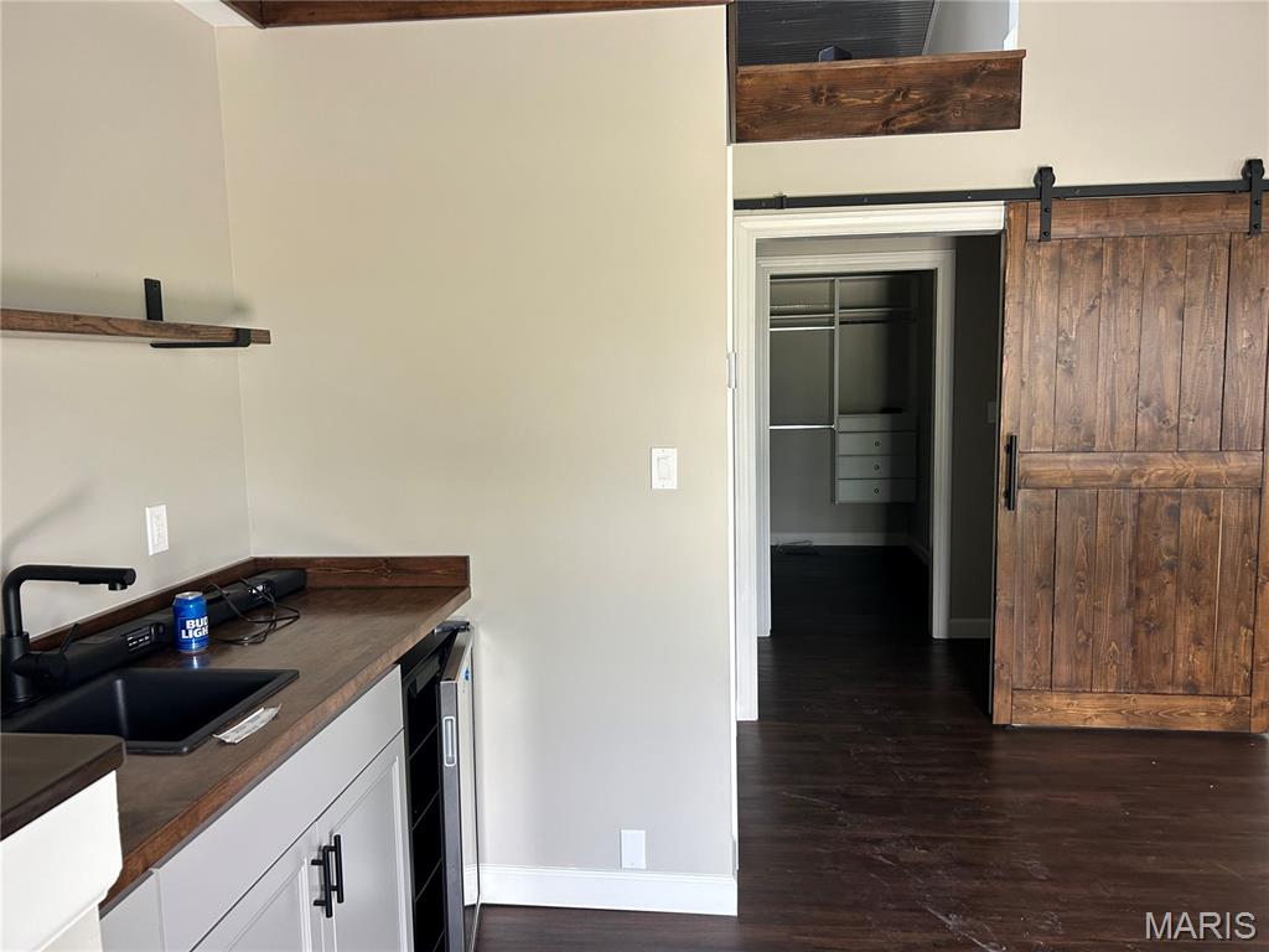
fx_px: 953
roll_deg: +1.2
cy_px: 476
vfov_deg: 53.1
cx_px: 634
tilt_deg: -6.3
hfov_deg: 67.3
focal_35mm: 26
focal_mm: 5.7
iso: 125
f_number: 1.5
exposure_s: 1/121
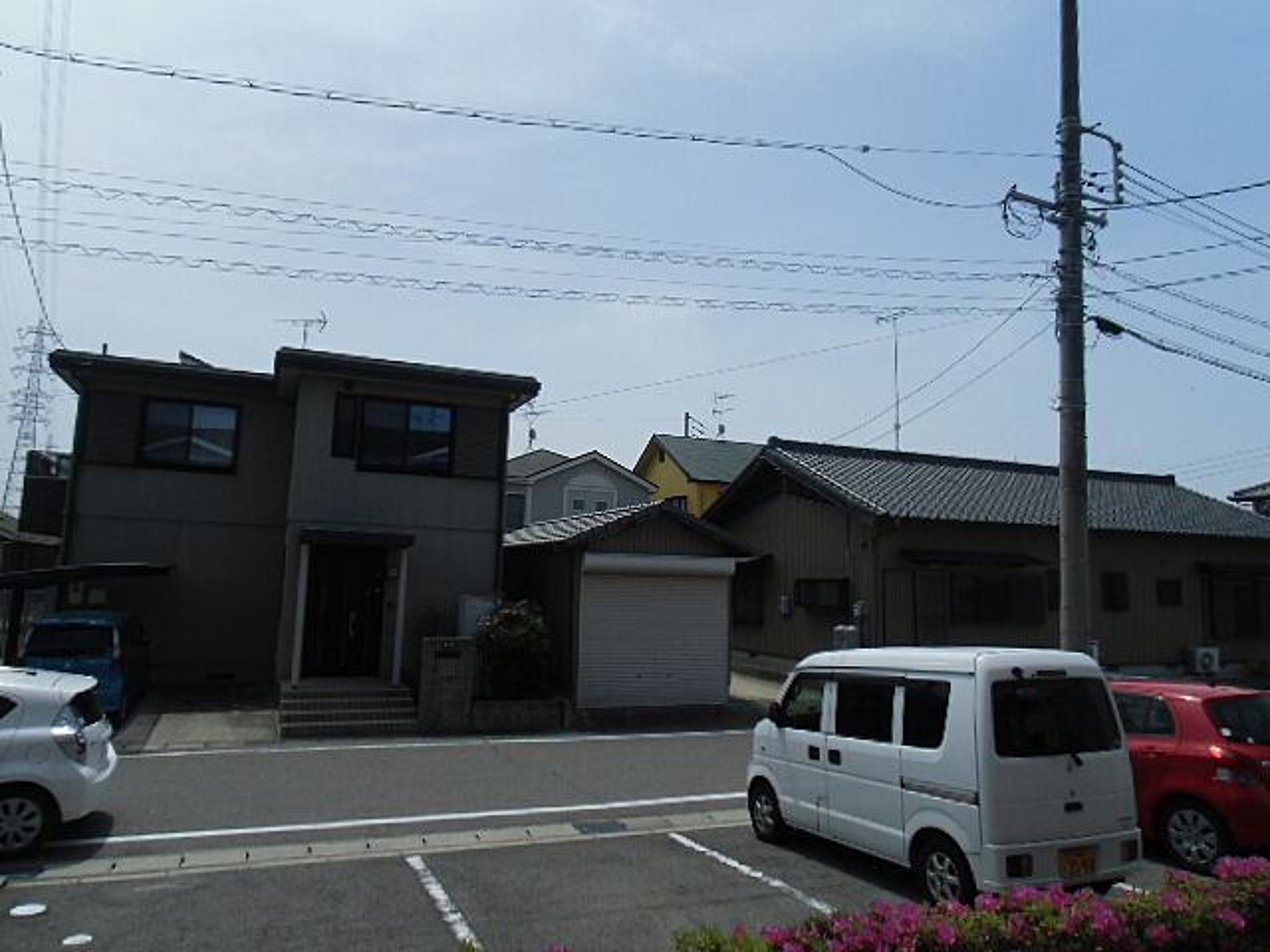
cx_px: 635
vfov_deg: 56.8
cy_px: 476
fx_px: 881
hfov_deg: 71.6
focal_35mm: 24
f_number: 7.9
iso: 64
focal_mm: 4.24
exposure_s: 1/200
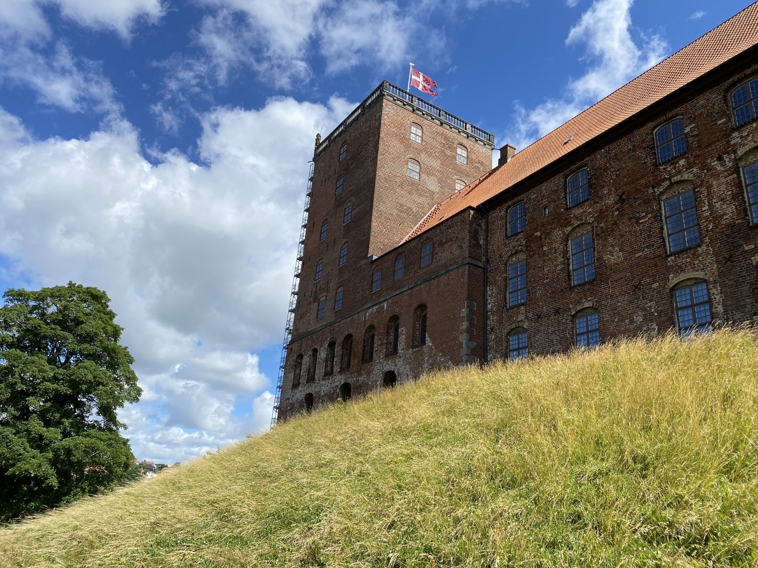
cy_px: 284
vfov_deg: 53.1
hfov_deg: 67.3
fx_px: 569
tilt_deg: +22.4
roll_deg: -4.9
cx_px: 379
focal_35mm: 26
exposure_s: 1/3300
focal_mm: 4.25
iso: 32
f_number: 1.8
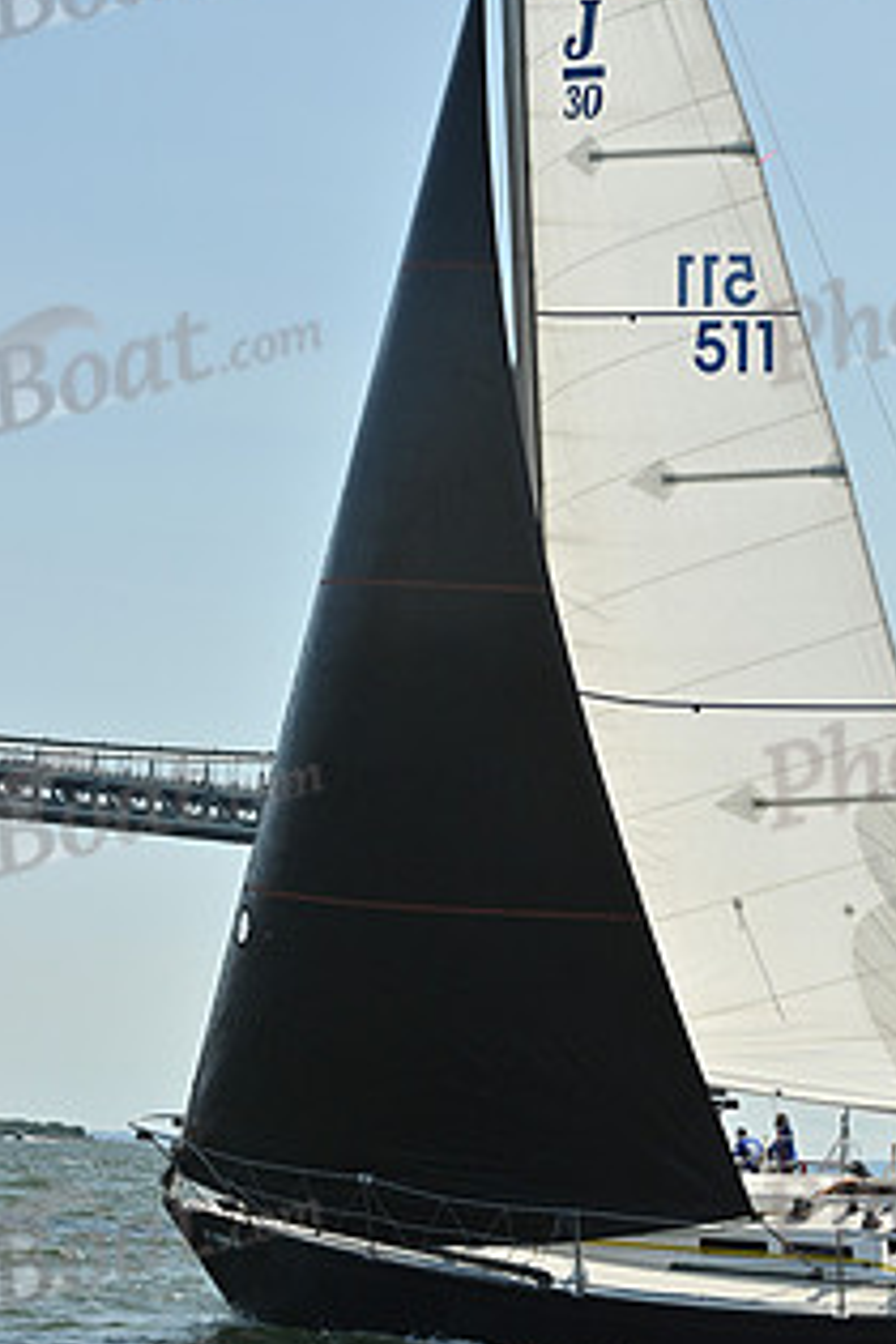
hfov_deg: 10.6
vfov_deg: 15.9
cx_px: 544
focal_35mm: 129
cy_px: 559
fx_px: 4816
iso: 320
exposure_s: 1/1000
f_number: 10
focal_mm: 70
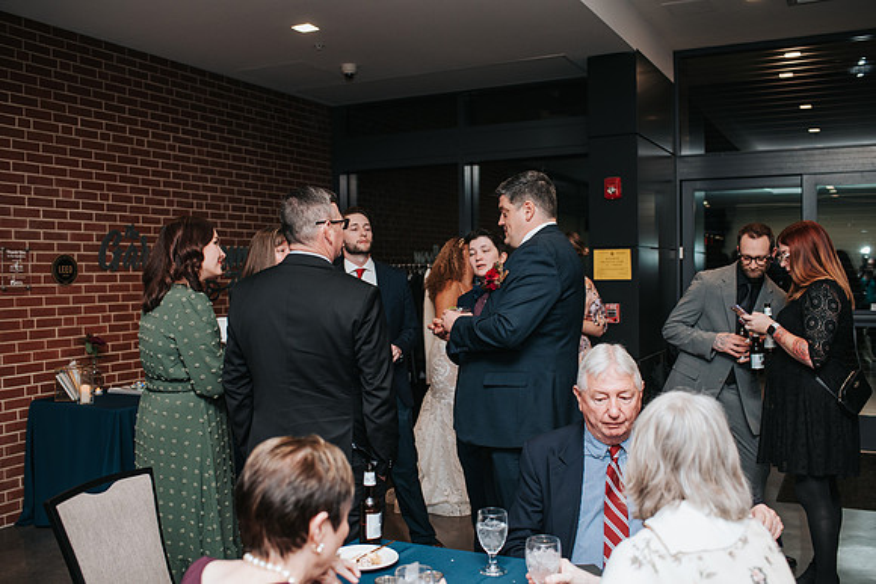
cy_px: 292
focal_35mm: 35
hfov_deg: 54.4
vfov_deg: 37.9
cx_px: 438
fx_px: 852
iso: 1000
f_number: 2.8
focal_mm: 35
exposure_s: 1/200
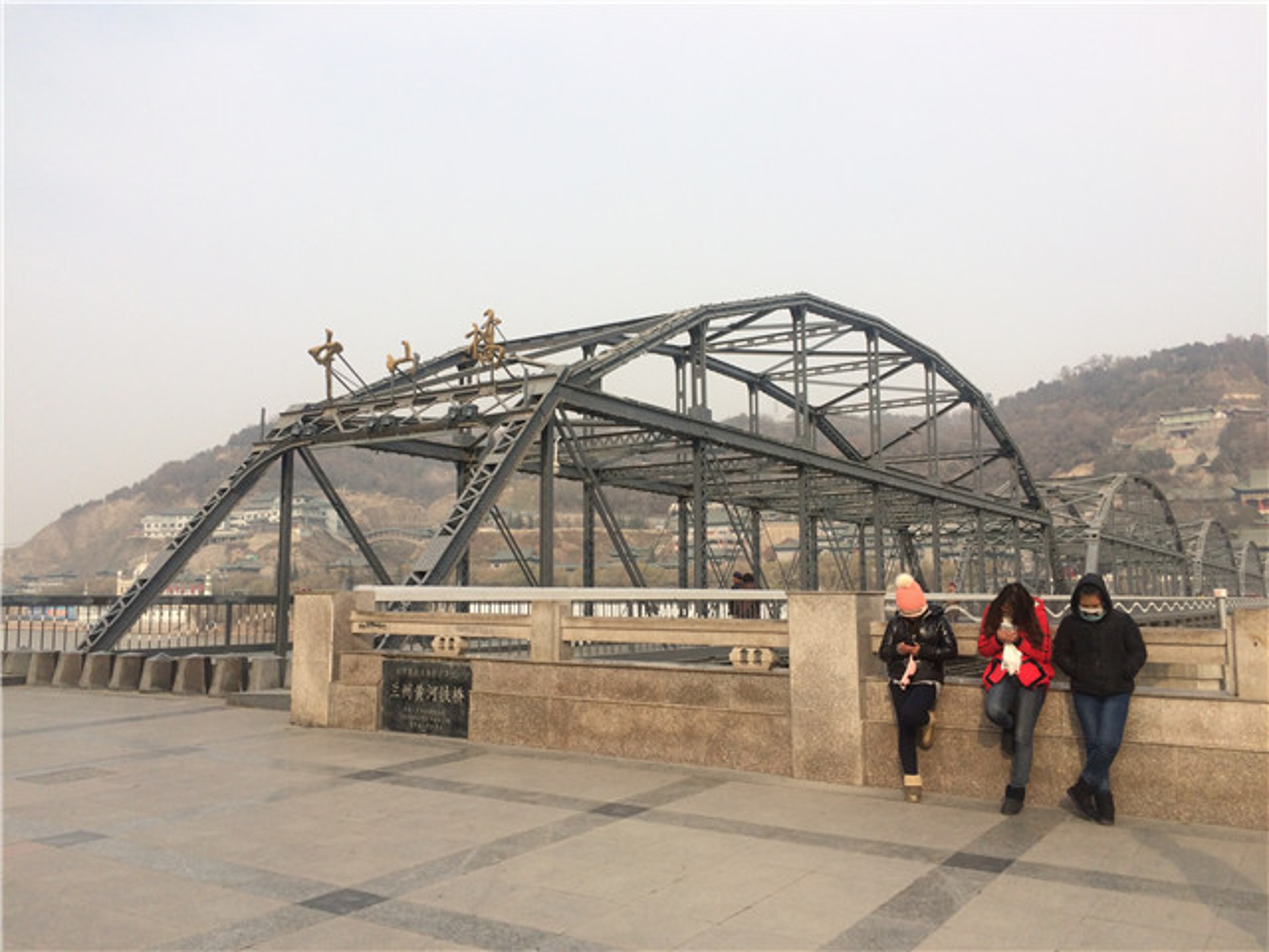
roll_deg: +2.1
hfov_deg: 61.7
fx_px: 1063
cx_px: 634
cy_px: 476
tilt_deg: +6.4
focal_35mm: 29
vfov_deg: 48.2
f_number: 2.2
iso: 32
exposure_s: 1/1866
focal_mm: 4.15
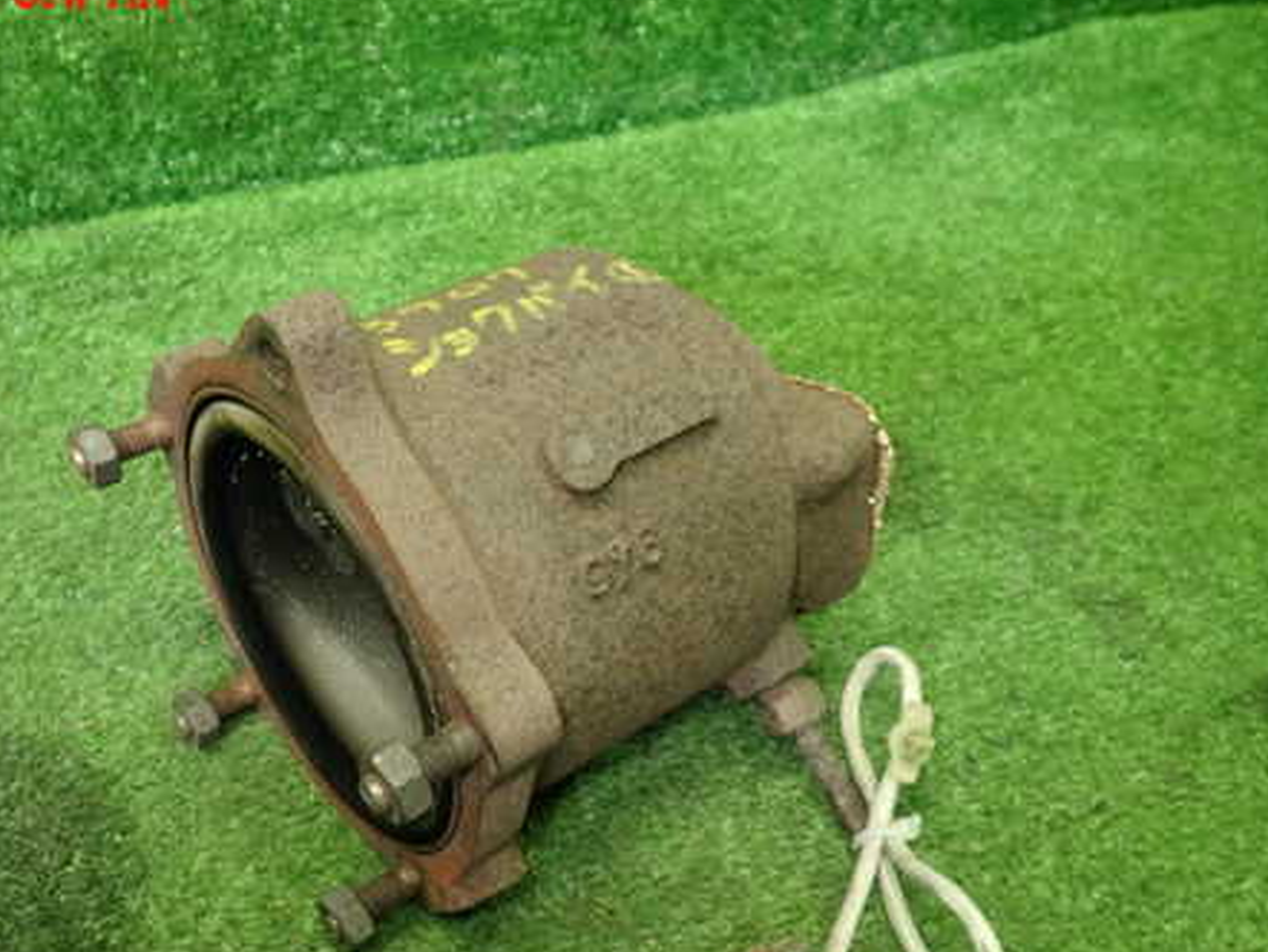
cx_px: 509
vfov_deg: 41.5
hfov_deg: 53.6
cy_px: 601
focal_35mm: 34
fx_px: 1246
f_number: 2
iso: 200
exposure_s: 1/40
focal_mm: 4.5
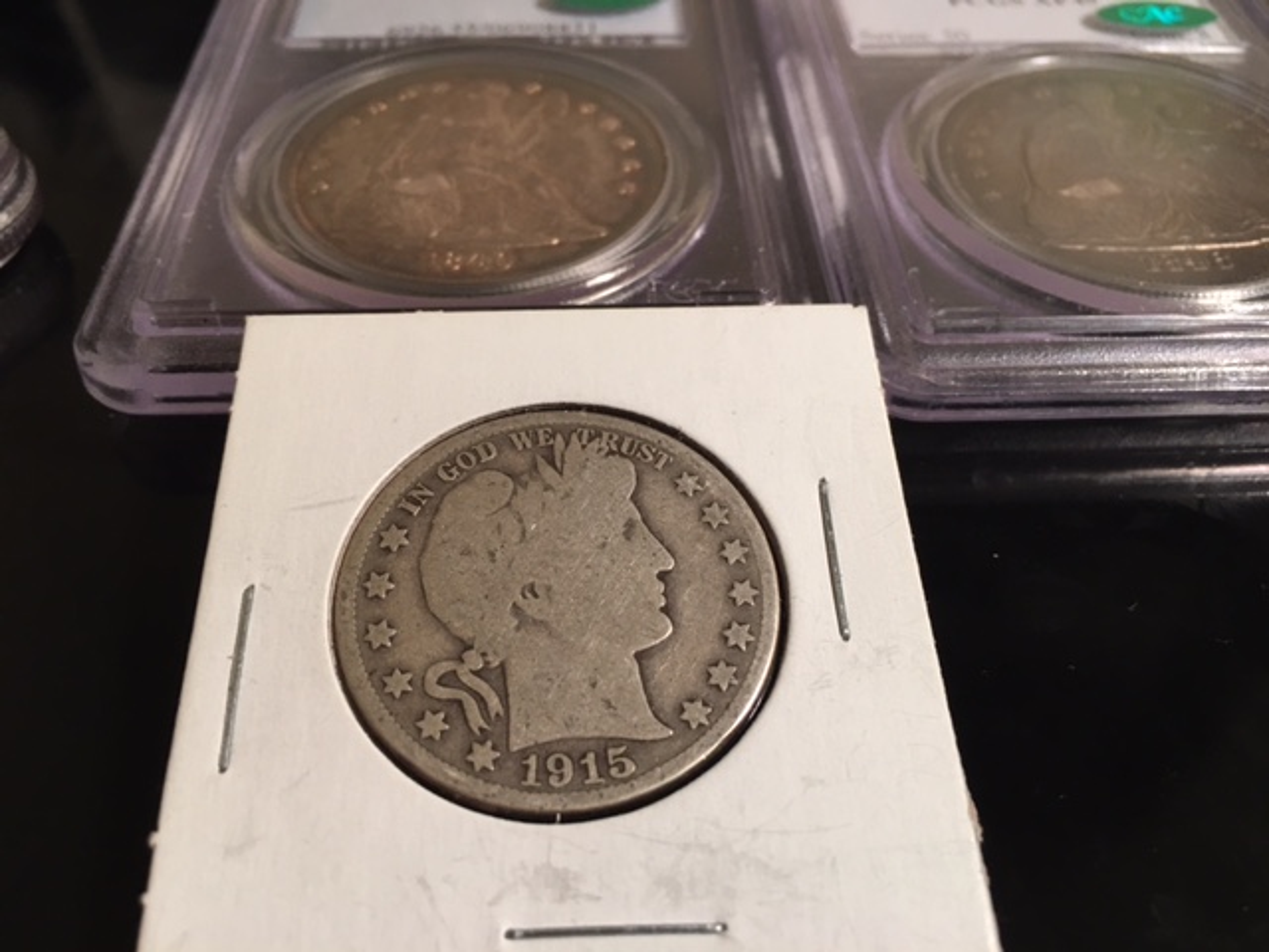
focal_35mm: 29
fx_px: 1063
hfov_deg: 61.7
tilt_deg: -47.0
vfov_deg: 48.2
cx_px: 634
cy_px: 476
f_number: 2.2
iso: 32
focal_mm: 4.15
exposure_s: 1/15
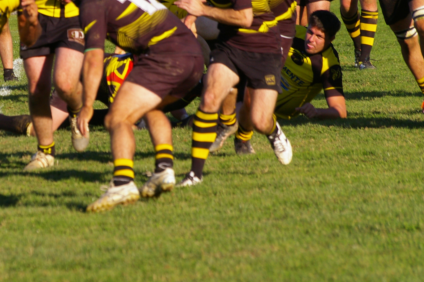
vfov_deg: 2.5
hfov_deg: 3.8
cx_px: 113
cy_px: 99
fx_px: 6449
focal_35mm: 548
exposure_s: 1/750
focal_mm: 240
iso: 400
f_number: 8
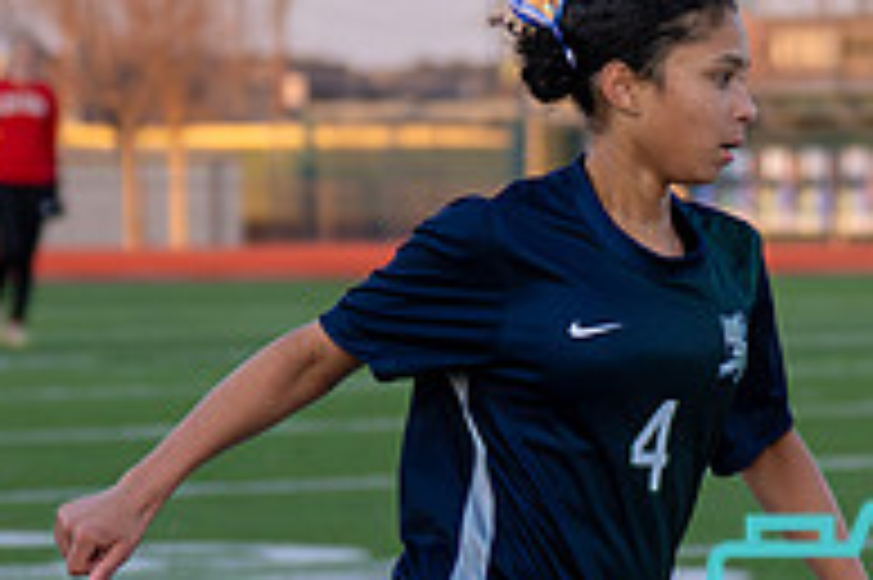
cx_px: 707
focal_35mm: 339
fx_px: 8214
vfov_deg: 4.0
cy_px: 650
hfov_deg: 6.1
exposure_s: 1/1600
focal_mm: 70
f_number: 2.8
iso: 400
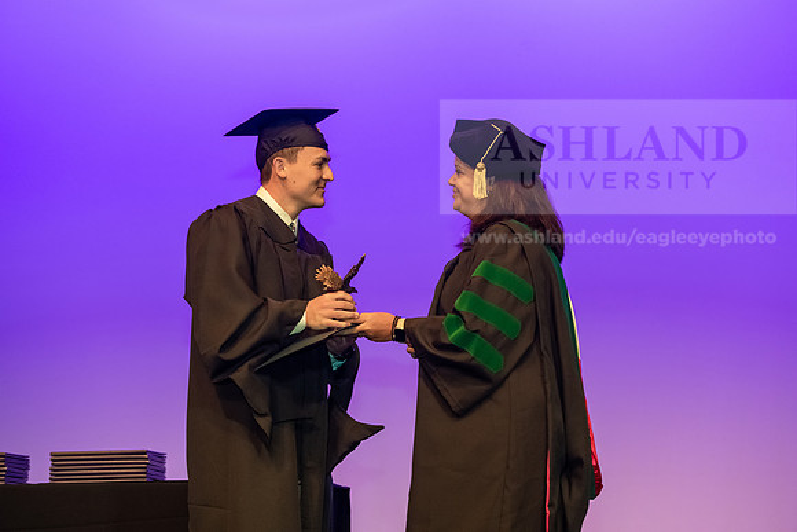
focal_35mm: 95
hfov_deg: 21.5
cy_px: 266
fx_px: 2104
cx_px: 398
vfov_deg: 14.4
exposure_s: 1/200
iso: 3200
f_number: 4
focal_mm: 95
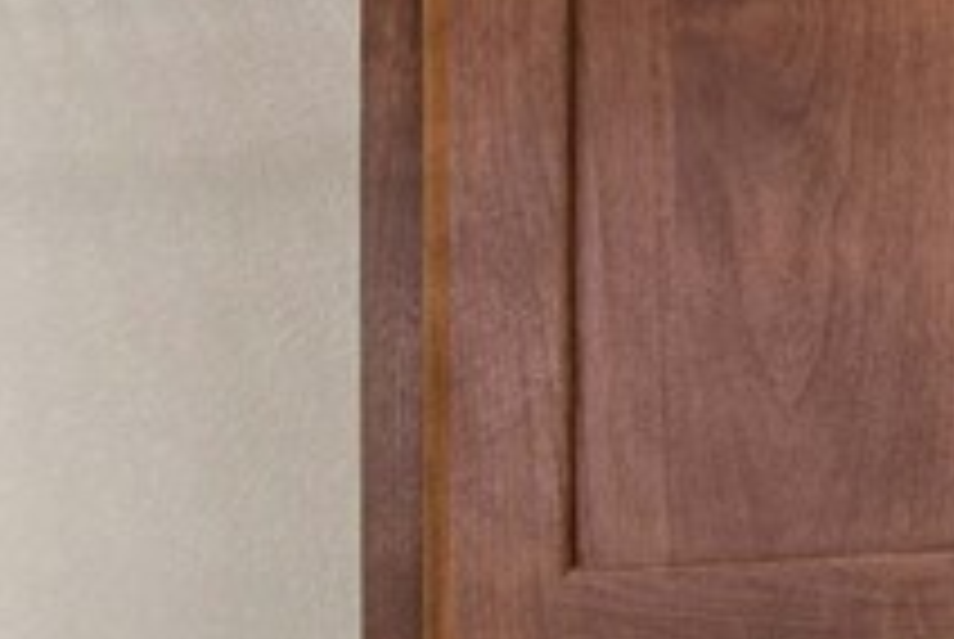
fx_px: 3397
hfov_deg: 14.6
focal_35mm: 128
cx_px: -592
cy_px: 1426
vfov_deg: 9.7
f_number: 7.1
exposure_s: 1/3
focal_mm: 16
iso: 1000
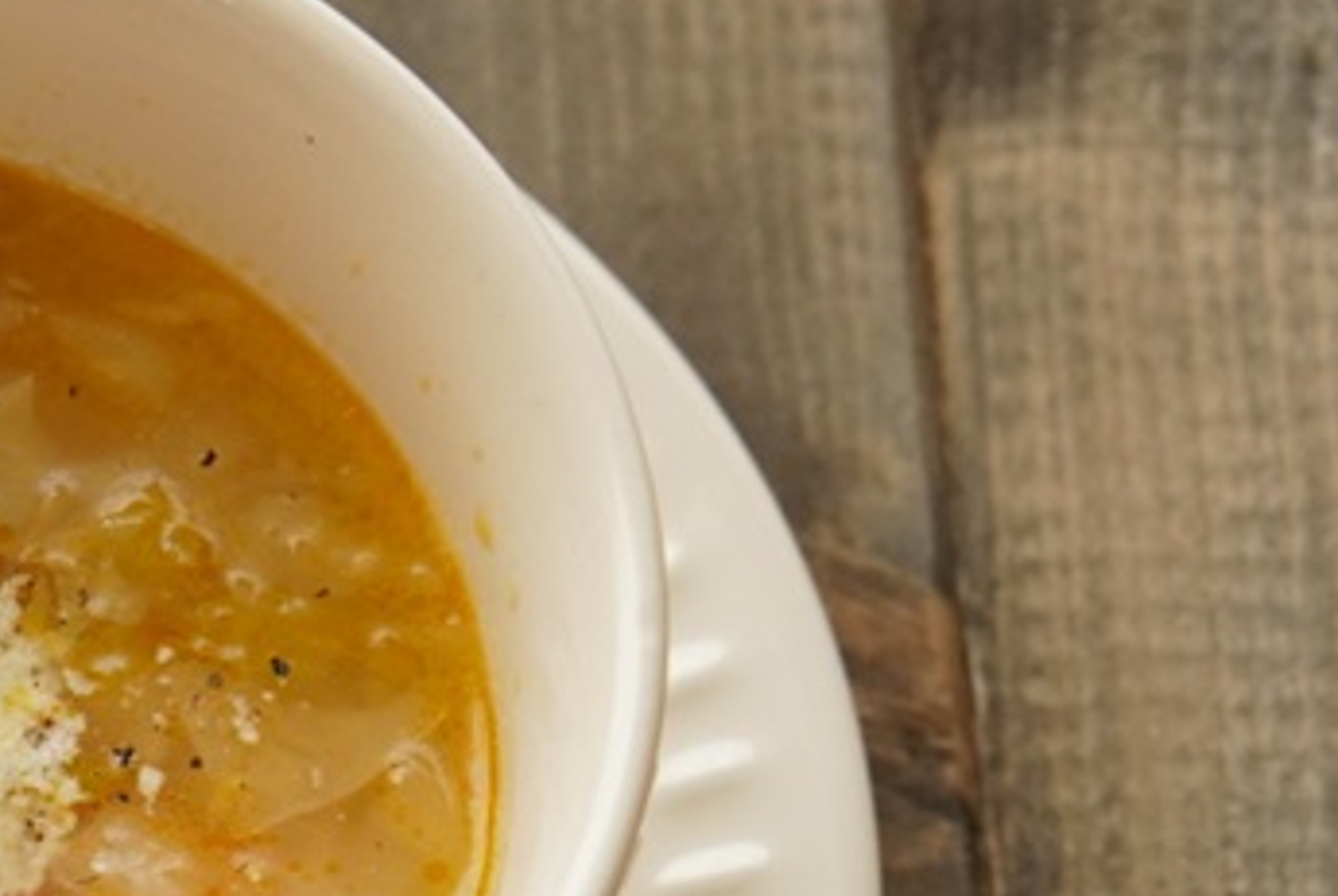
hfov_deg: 10.4
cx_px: -380
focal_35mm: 193
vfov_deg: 7.1
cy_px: 846
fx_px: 7182
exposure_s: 1/80
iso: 1600
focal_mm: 50
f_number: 5
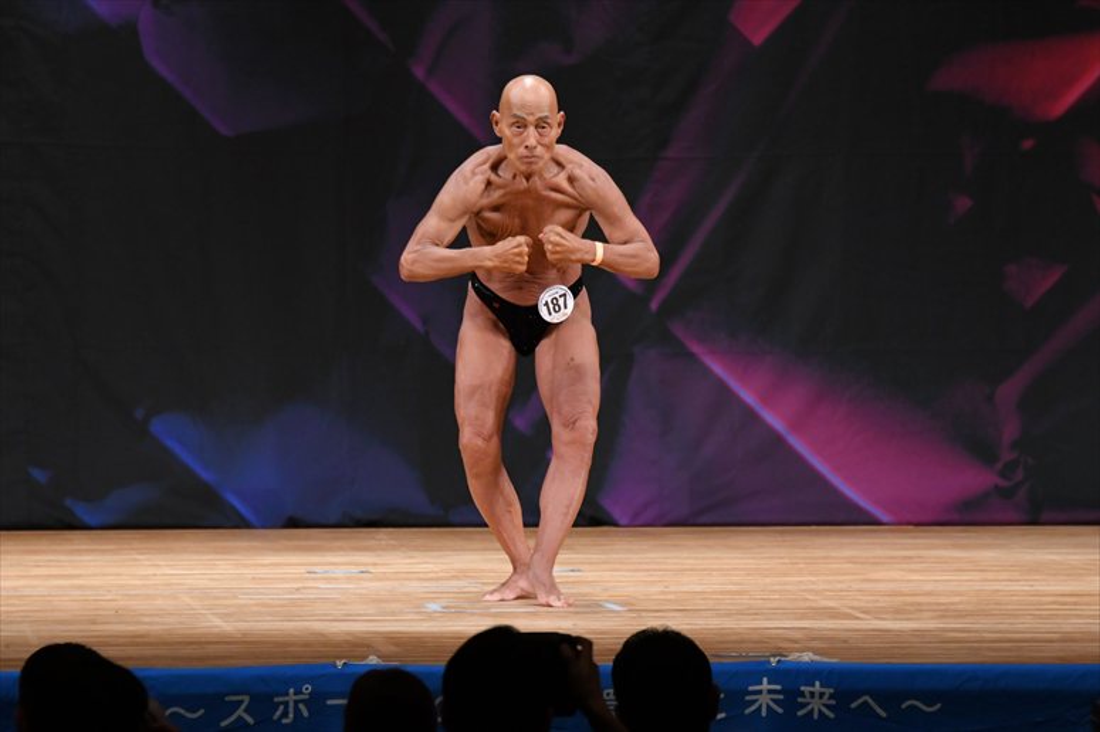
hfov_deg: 7.2
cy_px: 366
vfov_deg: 4.8
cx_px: 550
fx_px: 8704
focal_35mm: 285
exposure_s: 1/400
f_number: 5.6
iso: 2500
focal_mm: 190
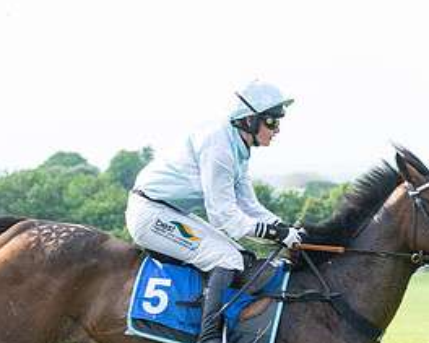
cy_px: 307
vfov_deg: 6.5
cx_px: 185
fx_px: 3008
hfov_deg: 8.2
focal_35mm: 237
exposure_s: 1/1000
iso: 400
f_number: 5
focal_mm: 70
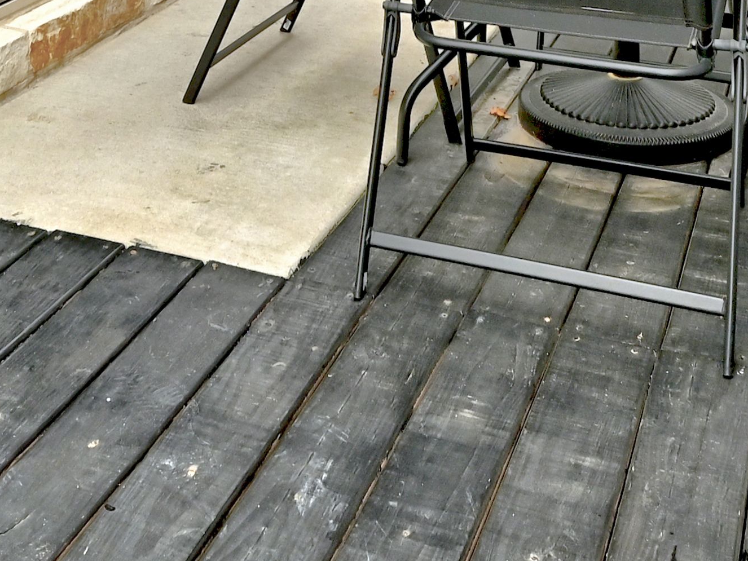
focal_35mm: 61
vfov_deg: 18.9
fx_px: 1318
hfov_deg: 31.6
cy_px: -427
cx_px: 312
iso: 400
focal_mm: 14
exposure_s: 1/250
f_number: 10
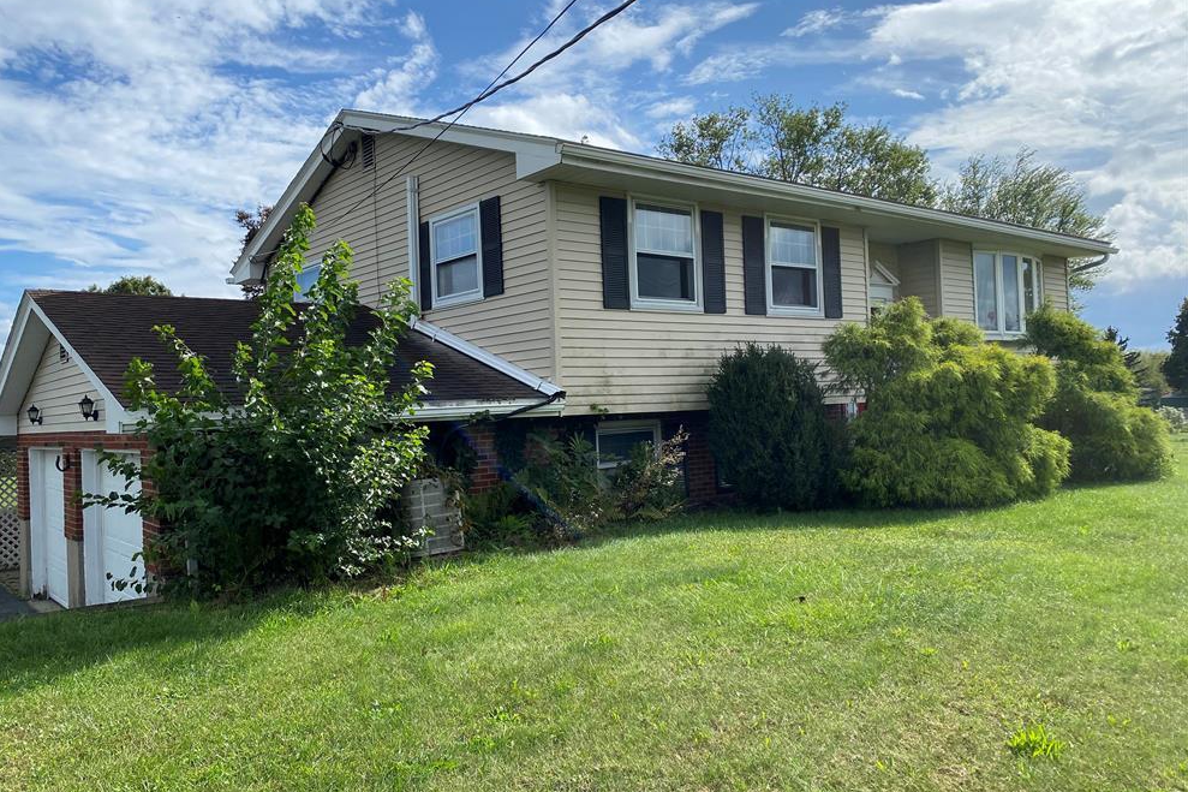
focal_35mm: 28
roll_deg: +2.1
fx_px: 924
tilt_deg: +0.0
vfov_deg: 46.4
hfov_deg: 65.5
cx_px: 574
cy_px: 392
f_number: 1.8
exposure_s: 1/3497
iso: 32
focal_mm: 4.25
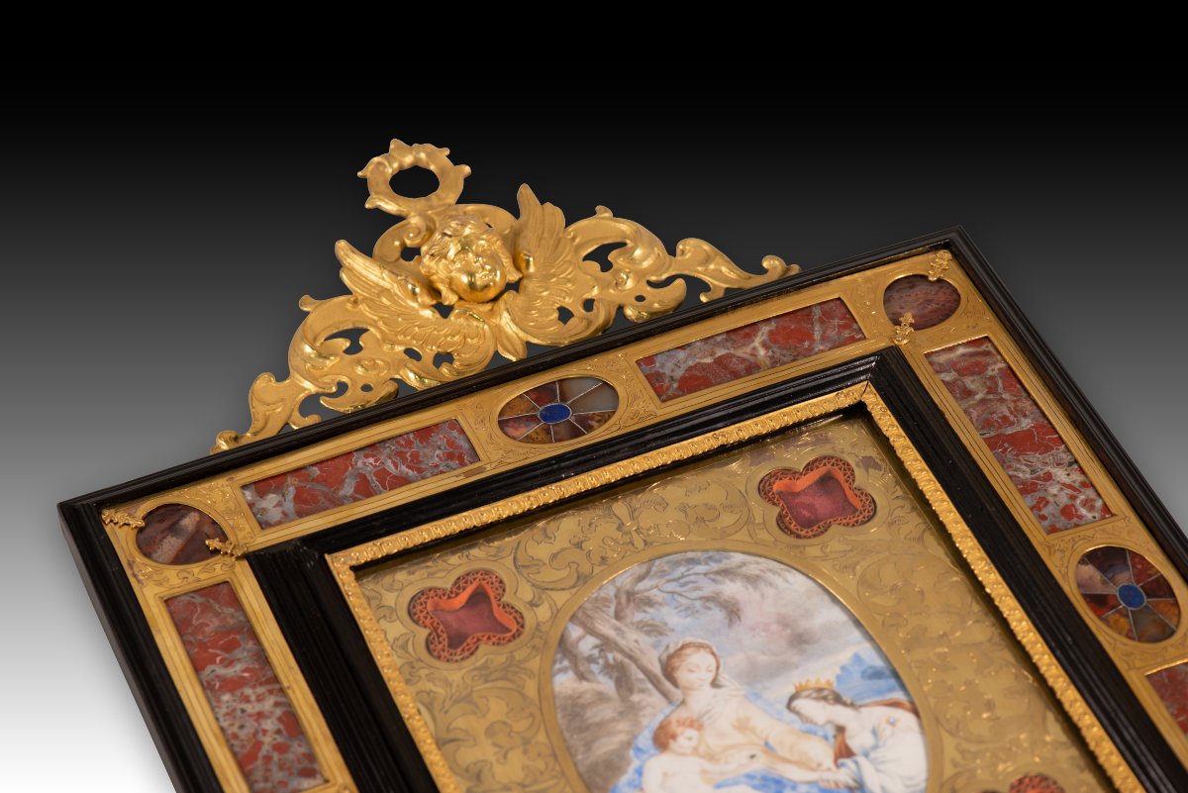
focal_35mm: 105
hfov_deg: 19.4
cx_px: 594
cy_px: 396
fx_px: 3466
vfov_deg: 13.1
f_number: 6.3
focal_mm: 105
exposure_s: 1/6
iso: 100
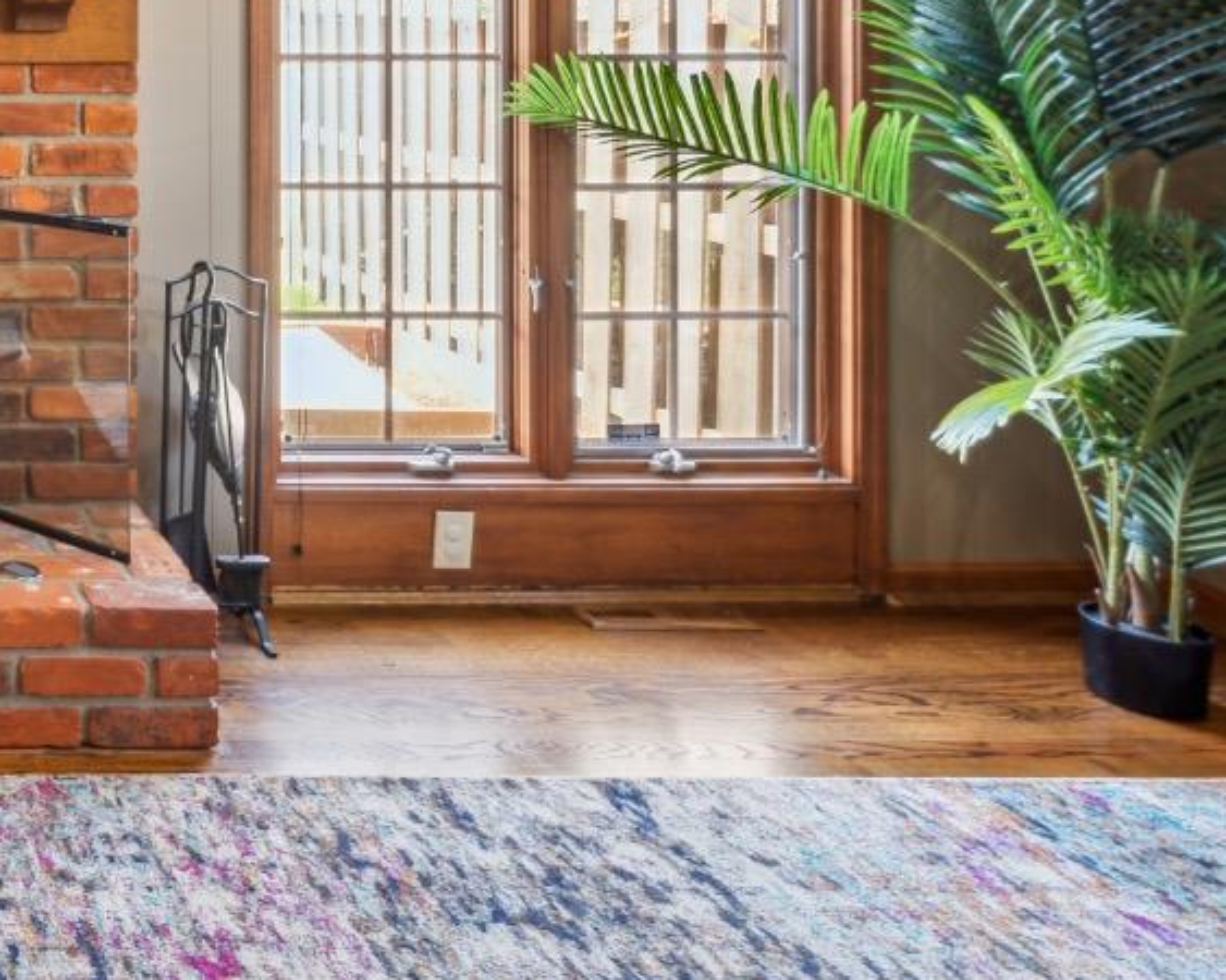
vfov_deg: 38.5
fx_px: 1270
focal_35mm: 35
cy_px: 53
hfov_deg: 38.2
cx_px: -250
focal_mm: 14
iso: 100
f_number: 8
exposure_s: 1/5
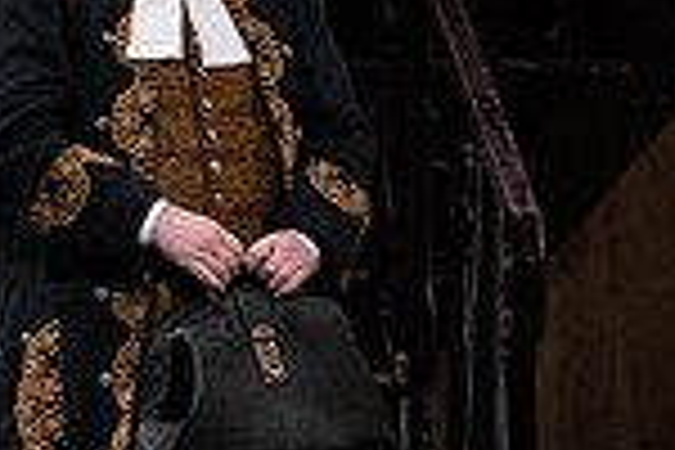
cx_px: 418
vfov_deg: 2.0
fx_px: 12993
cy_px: 286
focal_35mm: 693
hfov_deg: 3.0
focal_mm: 179
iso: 3200
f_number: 8
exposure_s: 1/250
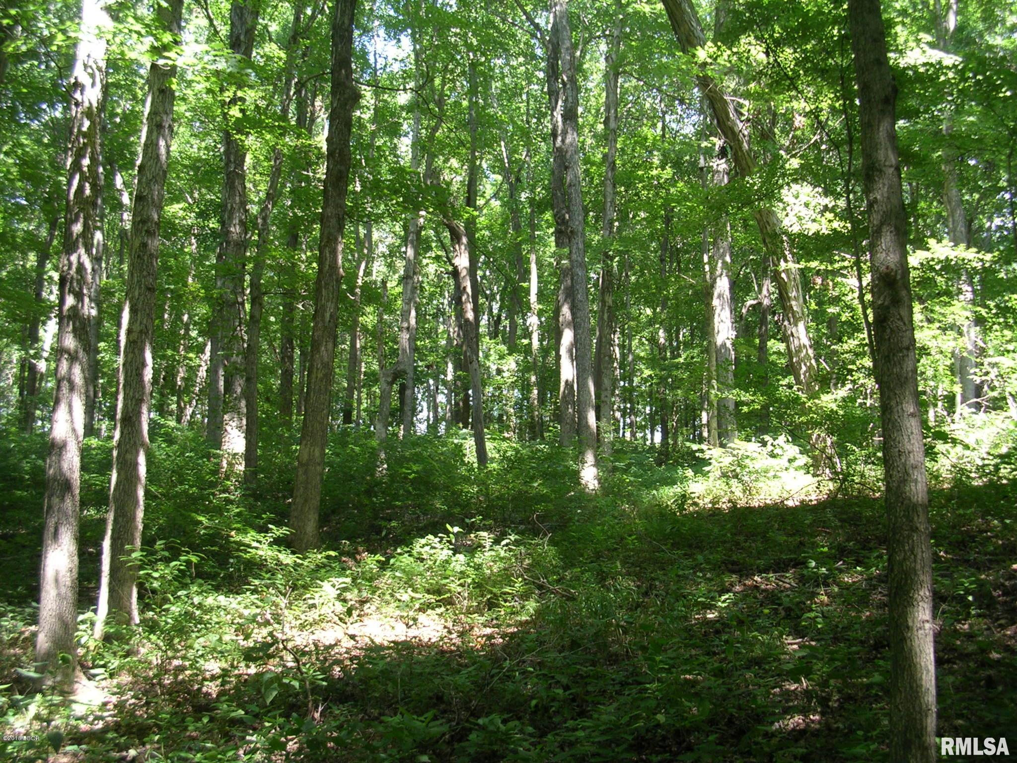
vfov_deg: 37.7
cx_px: 508
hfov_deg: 49.0
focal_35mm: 38
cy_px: 382
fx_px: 1116
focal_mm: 5.8
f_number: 2.8
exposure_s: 1/51.4
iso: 50
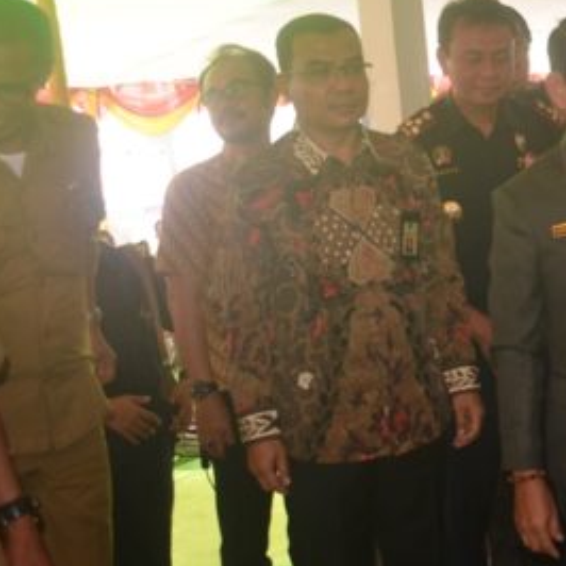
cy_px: 260
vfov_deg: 25.7
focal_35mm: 67
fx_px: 1239
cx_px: 699
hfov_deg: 23.3
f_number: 3.5
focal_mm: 20
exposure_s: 1/125
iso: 220
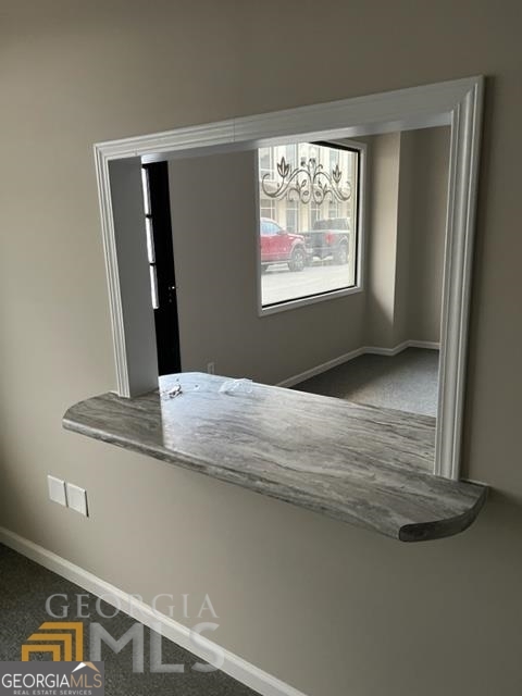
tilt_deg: -12.7
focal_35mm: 26
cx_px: 261
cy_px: 348
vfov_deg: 67.3
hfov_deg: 53.1
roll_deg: +3.4
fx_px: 523
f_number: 1.5
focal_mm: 5.7
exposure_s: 1/40
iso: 400
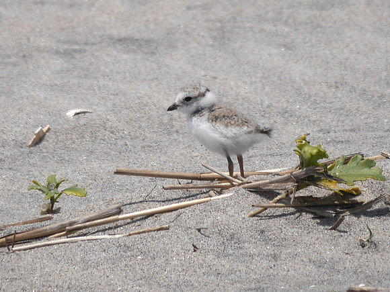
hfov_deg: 3.3
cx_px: 195
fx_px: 6760
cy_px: 146
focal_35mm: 600
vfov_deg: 2.5
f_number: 6.3
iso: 200
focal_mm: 300
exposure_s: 1/2500
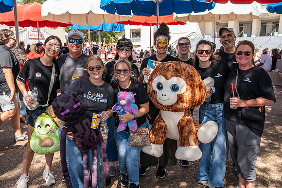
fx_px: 274
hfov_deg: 54.4
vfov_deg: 37.9
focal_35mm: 35
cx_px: 141
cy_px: 94
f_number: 5.6
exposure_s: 1/200
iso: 200
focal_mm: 35
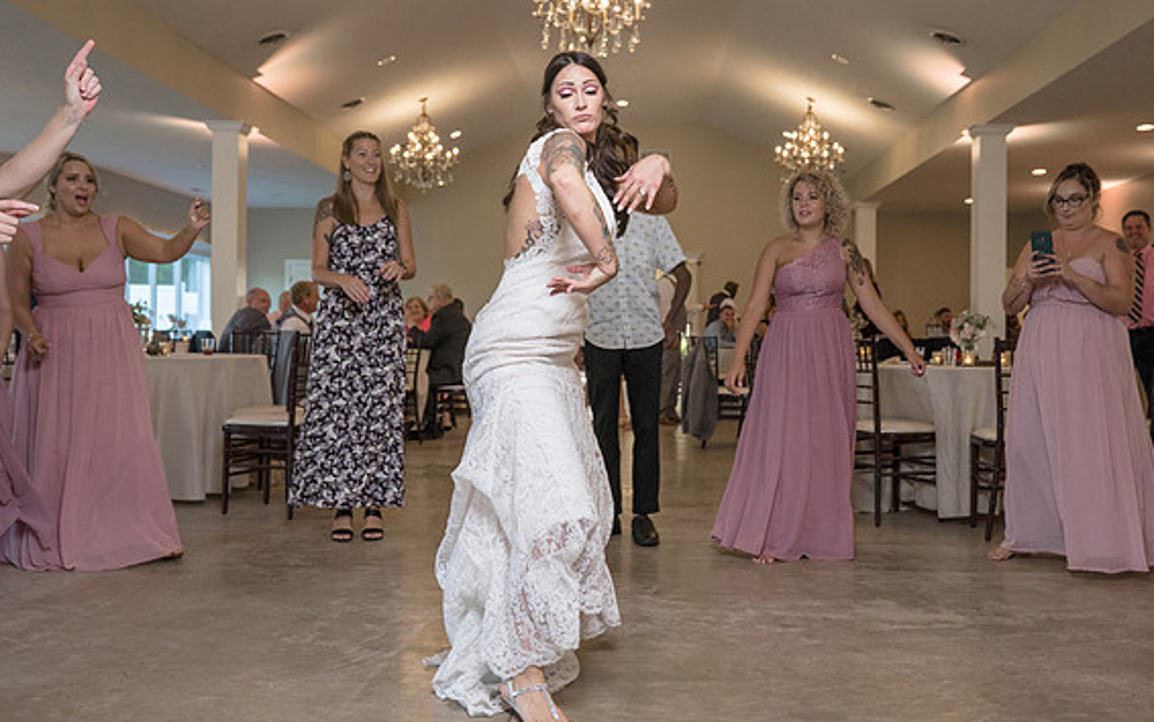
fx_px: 1132
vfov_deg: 35.3
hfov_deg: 54.0
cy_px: 349
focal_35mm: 36
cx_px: 604
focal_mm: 32
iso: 2000
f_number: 4
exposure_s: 1/250
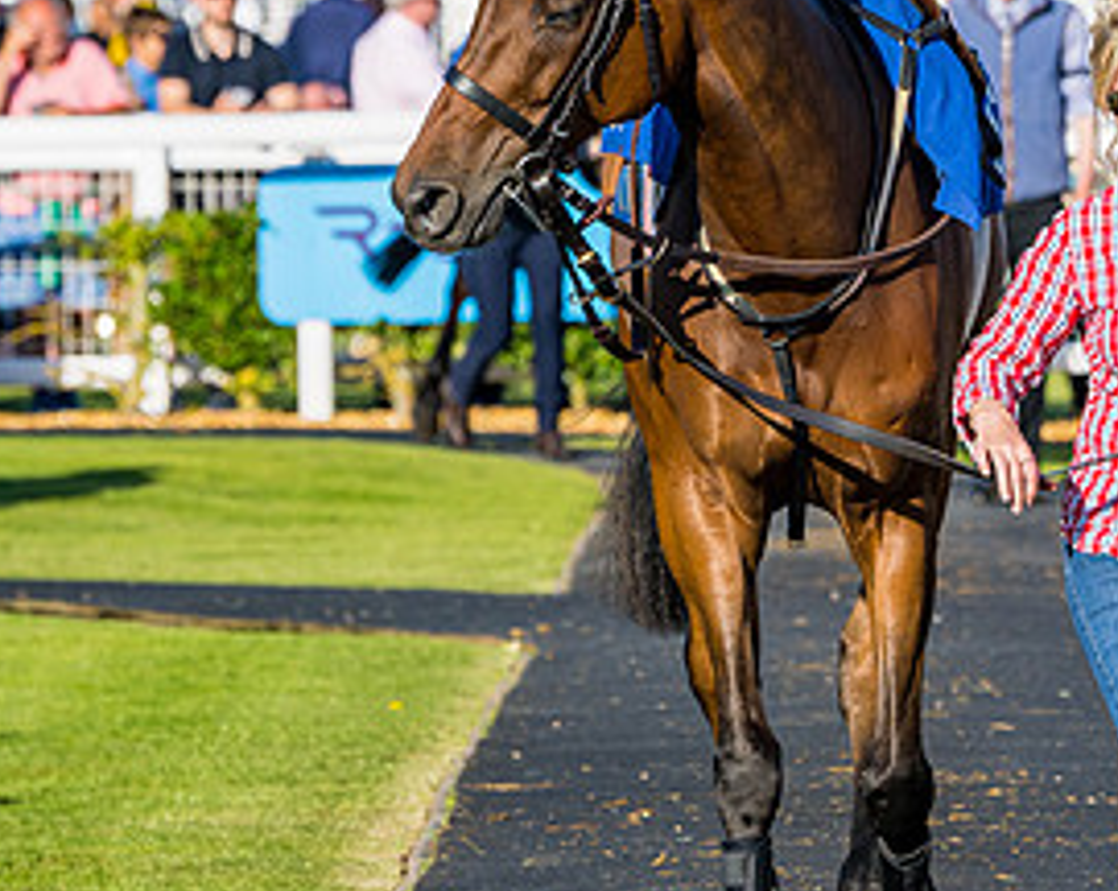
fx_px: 19098
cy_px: 474
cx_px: 1255
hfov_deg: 3.3
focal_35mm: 578
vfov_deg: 2.7
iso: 200
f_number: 5
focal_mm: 170
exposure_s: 1/1250
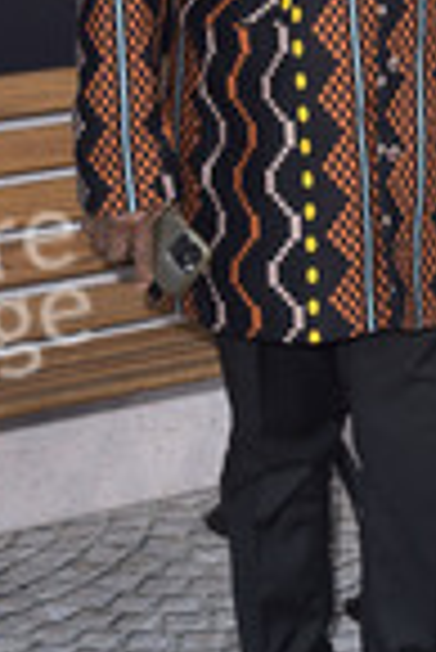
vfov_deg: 13.4
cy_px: 94
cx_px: 353
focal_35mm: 152
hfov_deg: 9.0
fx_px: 2755
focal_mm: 55
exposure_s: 1/250
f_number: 6.3
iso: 400
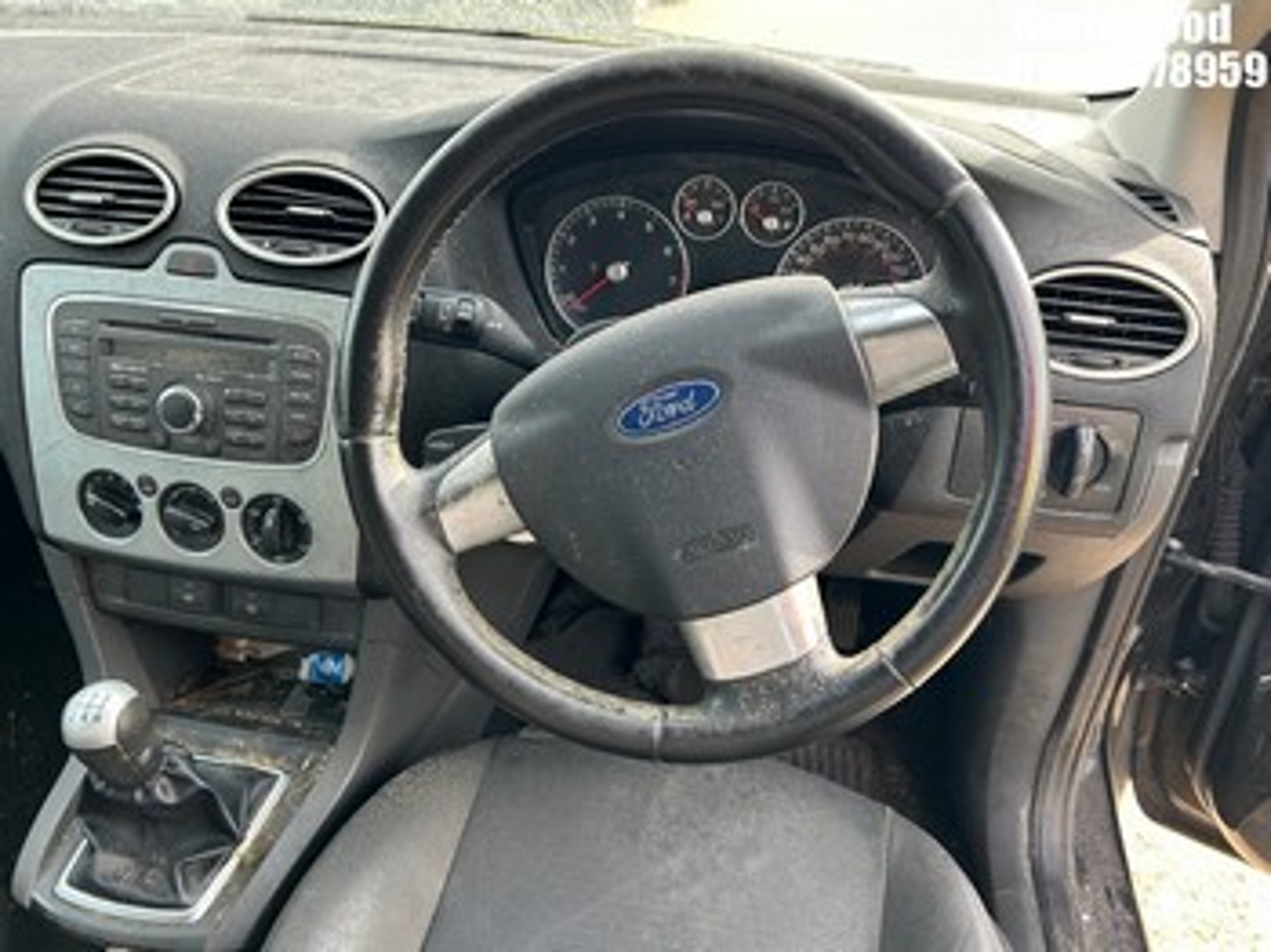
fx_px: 954
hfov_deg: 67.3
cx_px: 636
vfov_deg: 53.0
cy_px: 476
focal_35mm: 26
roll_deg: +0.5
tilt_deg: -29.3
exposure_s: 1/121
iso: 40
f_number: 1.5
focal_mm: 5.7
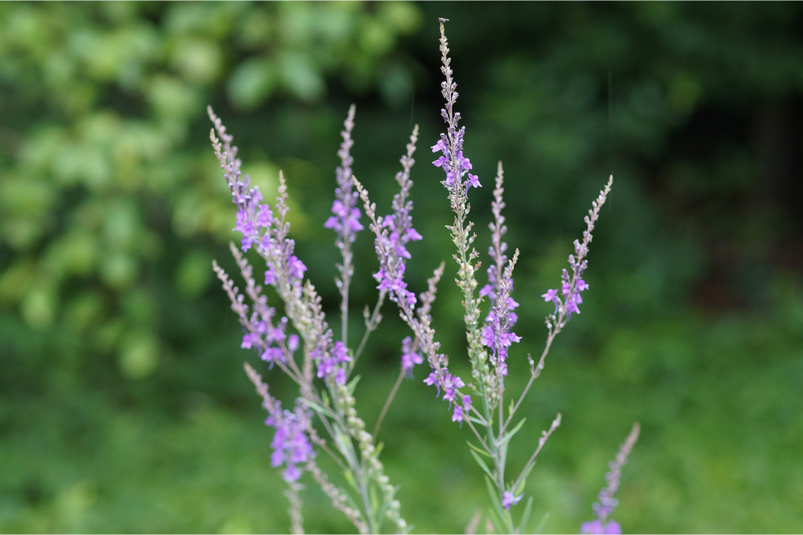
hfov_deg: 13.7
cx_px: 402
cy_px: 268
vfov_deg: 9.1
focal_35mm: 150
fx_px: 3346
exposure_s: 1/160
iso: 640
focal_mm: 100
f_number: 4
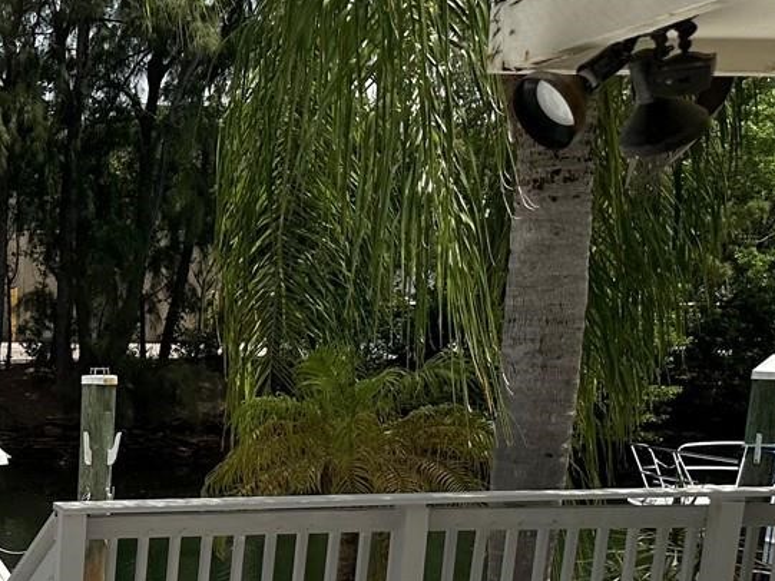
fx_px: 1590
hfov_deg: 24.2
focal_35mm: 71
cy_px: 643
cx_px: -218
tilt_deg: -12.9
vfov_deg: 19.8
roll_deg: -0.3
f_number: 1.78
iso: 80
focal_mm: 6.86
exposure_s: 1/4184
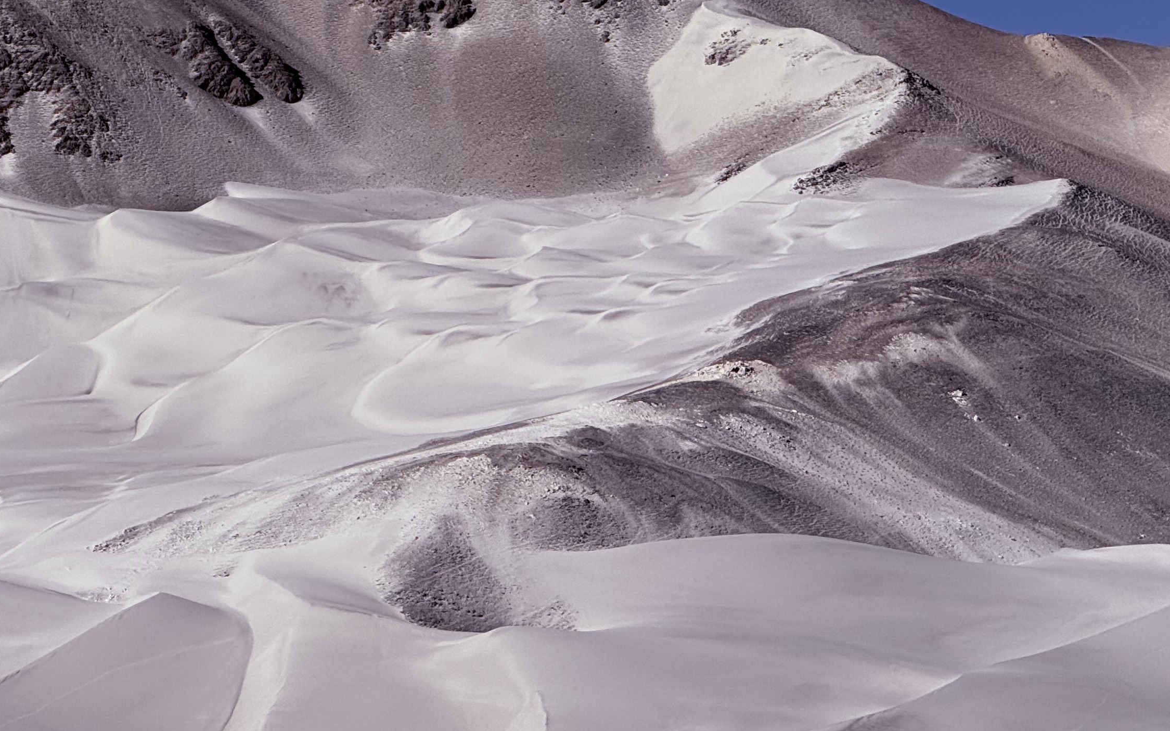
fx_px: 7271
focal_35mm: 228
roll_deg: +0.4
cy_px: 441
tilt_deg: +3.3
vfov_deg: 5.8
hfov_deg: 9.2
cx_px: 346
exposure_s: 1/3344
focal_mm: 15.66
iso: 40
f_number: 2.8
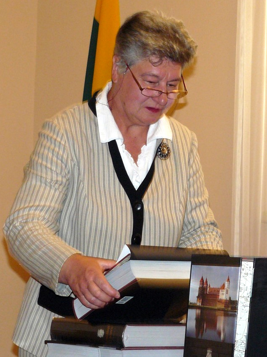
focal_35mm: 87
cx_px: 134
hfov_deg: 16.9
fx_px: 897
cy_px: 178
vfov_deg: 22.5
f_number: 3.2
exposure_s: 1/30
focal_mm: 14.5
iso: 200
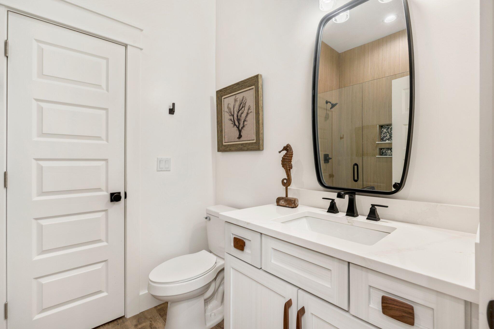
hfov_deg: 96.8
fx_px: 219
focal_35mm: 16
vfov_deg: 73.7
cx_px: 247
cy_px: 164
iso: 125
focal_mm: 16
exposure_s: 1/50
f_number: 9
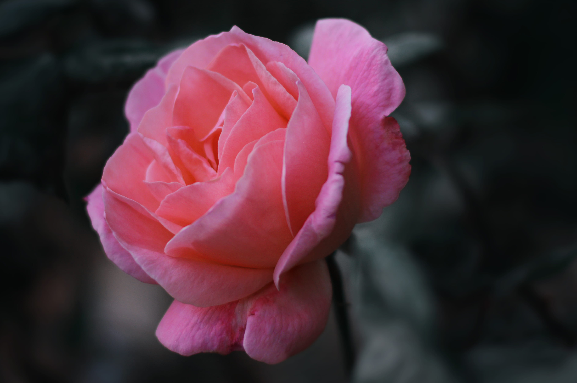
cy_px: 167
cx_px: 266
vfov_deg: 11.5
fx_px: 1906
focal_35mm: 119
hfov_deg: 17.2
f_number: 2.2
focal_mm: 50
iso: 100
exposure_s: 1/500
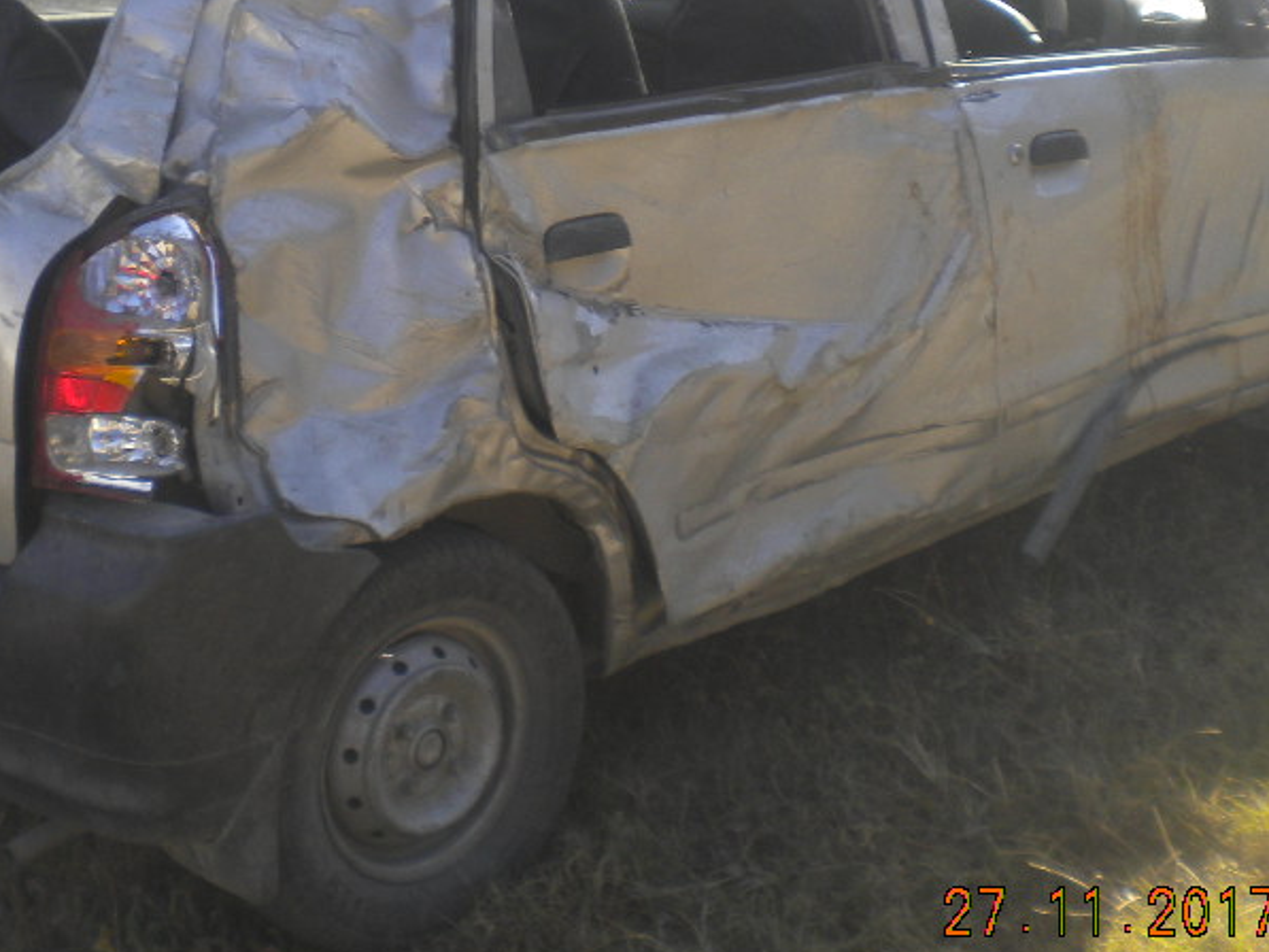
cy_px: 268
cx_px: 525
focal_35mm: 60
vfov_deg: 24.2
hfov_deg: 32.1
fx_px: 2200
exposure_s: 1/232
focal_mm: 6.3
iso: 80
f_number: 4.6
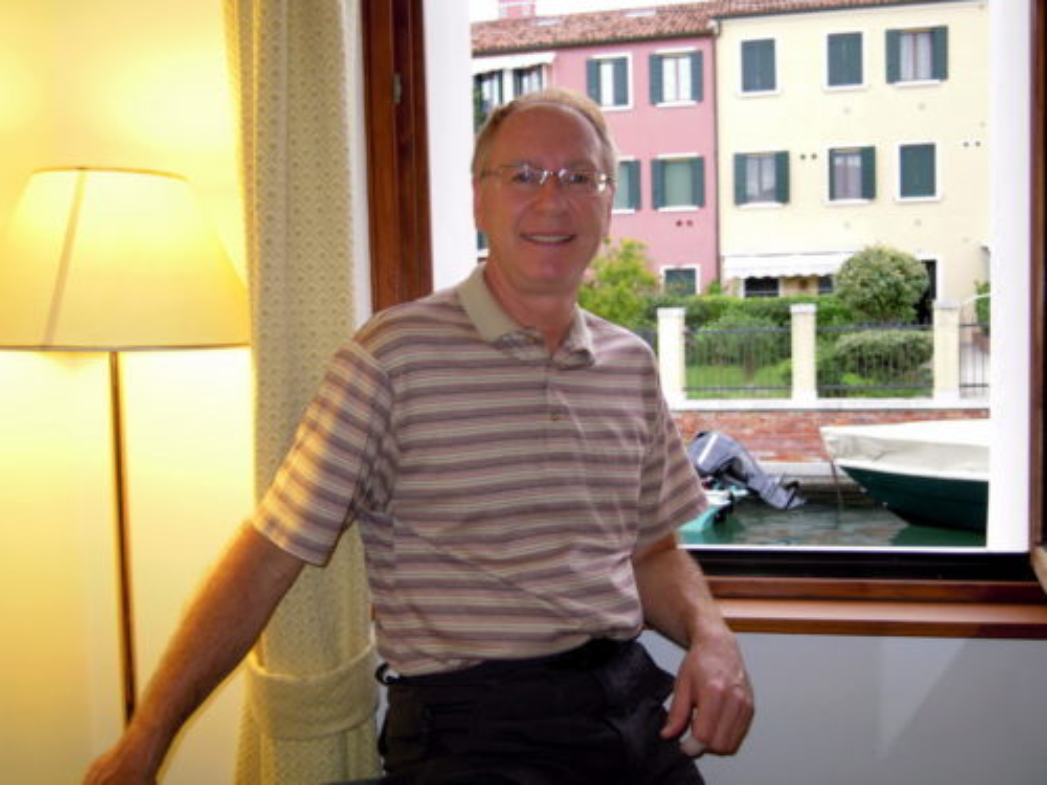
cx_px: 524
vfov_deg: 44.2
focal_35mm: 32
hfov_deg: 56.8
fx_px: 968
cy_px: 392
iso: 200
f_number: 2.8
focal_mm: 5.7
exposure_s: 1/40
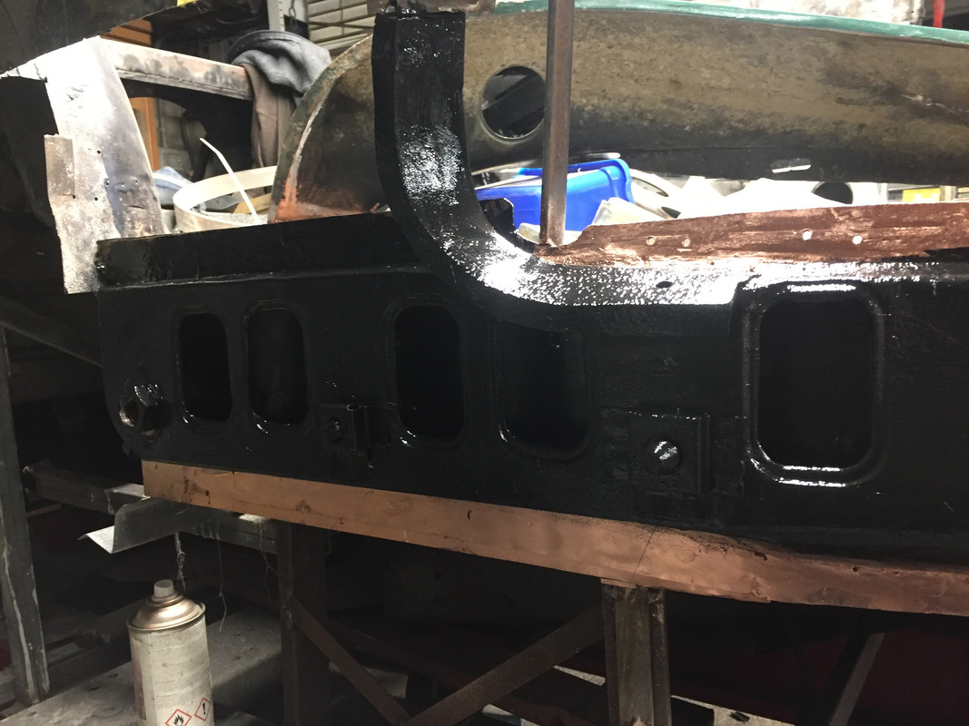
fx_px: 812
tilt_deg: -6.2
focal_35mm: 29
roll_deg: +3.1
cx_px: 484
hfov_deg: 61.7
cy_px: 363
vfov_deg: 48.2
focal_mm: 4.15
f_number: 2.2
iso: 250
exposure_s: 1/20
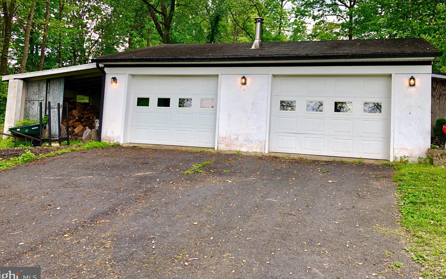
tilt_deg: +5.7
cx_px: 228
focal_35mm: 33
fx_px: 401
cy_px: 101
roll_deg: -3.1
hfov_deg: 58.1
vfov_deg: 38.0
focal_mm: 4
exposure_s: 1/239
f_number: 1.8
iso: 20
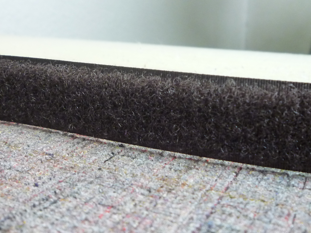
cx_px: 156
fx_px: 413
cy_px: 116
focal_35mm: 46
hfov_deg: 41.2
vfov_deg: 31.5
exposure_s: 1/15
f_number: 2.8
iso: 400
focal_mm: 4.5
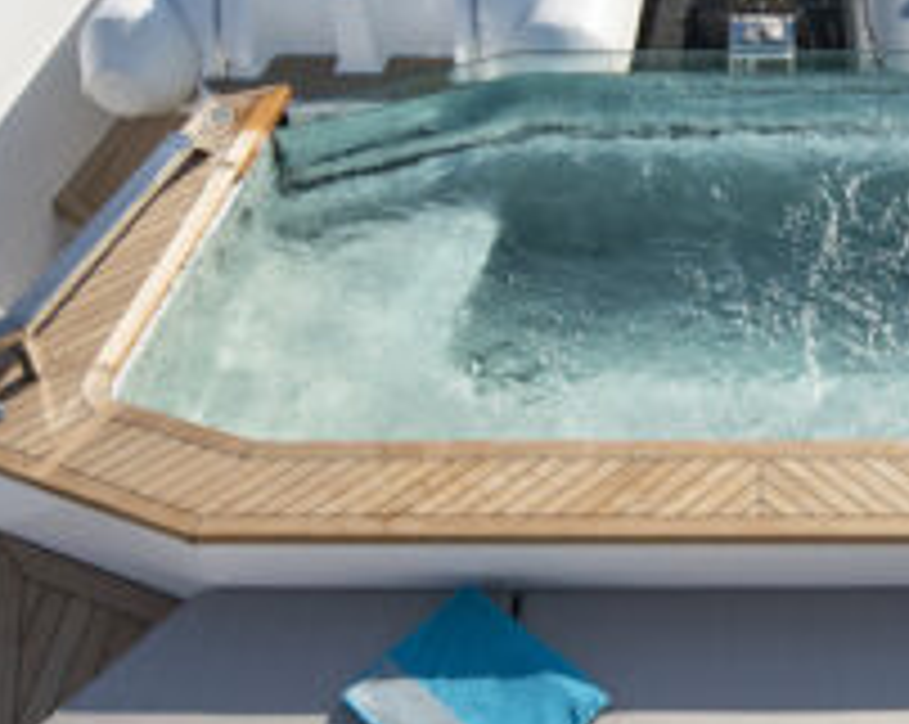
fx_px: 1343
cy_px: 310
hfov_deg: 35.6
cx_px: 778
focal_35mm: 50
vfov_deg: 30.1
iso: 200
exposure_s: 1/800
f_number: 8
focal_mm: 14
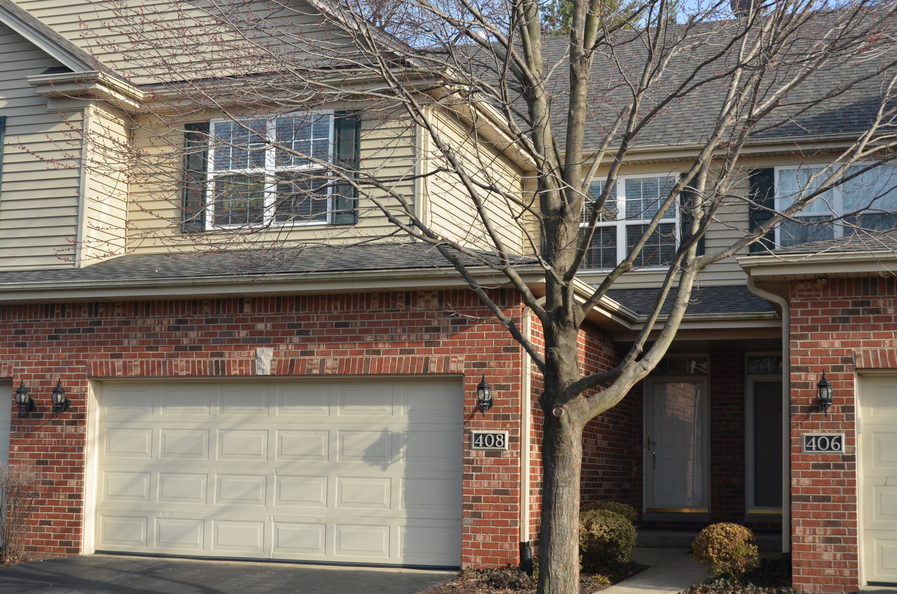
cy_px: 297
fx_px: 1268
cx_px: 448
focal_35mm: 51
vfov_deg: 26.4
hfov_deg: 39.0
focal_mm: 34
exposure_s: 1/250
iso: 200
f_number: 8
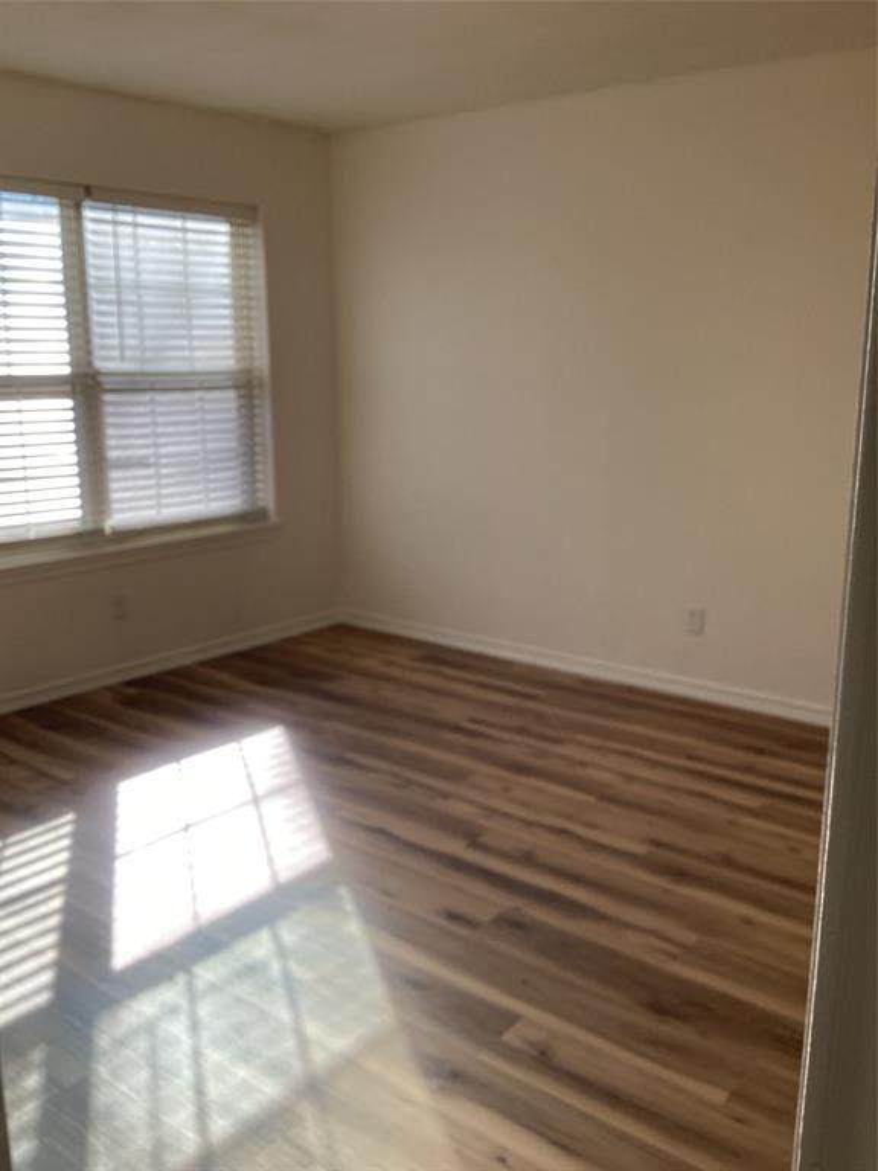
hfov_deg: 45.4
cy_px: 586
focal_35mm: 31
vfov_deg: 58.4
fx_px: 1048
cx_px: 439
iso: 25
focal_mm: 3.3
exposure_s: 1/138
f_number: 2.4
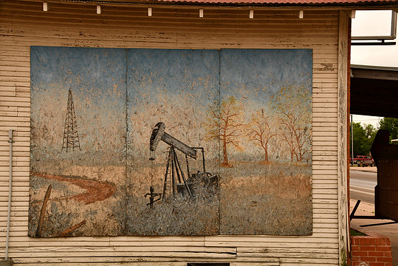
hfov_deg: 38.2
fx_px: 575
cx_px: 199
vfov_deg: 26.0
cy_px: 133
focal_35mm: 52
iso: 400
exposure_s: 1/640
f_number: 11
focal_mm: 35
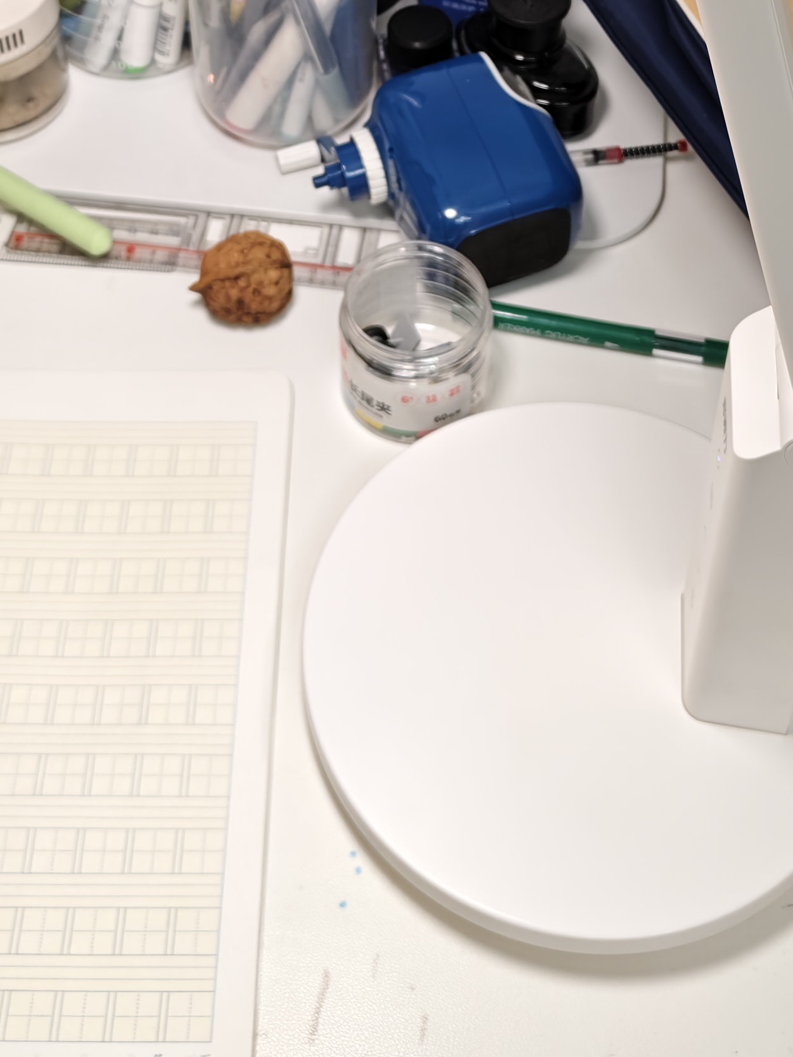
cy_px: -49
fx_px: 1710
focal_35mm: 56
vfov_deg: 31.2
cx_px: 399
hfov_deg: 26.1
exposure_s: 1/100
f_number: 1.88
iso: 133
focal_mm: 5.56
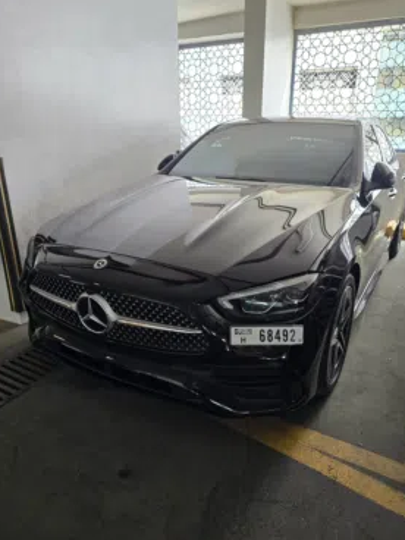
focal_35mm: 25
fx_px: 390
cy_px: 288
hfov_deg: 54.9
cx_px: 213
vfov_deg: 69.3
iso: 200
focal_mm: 6.3
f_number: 1.7
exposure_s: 1/100
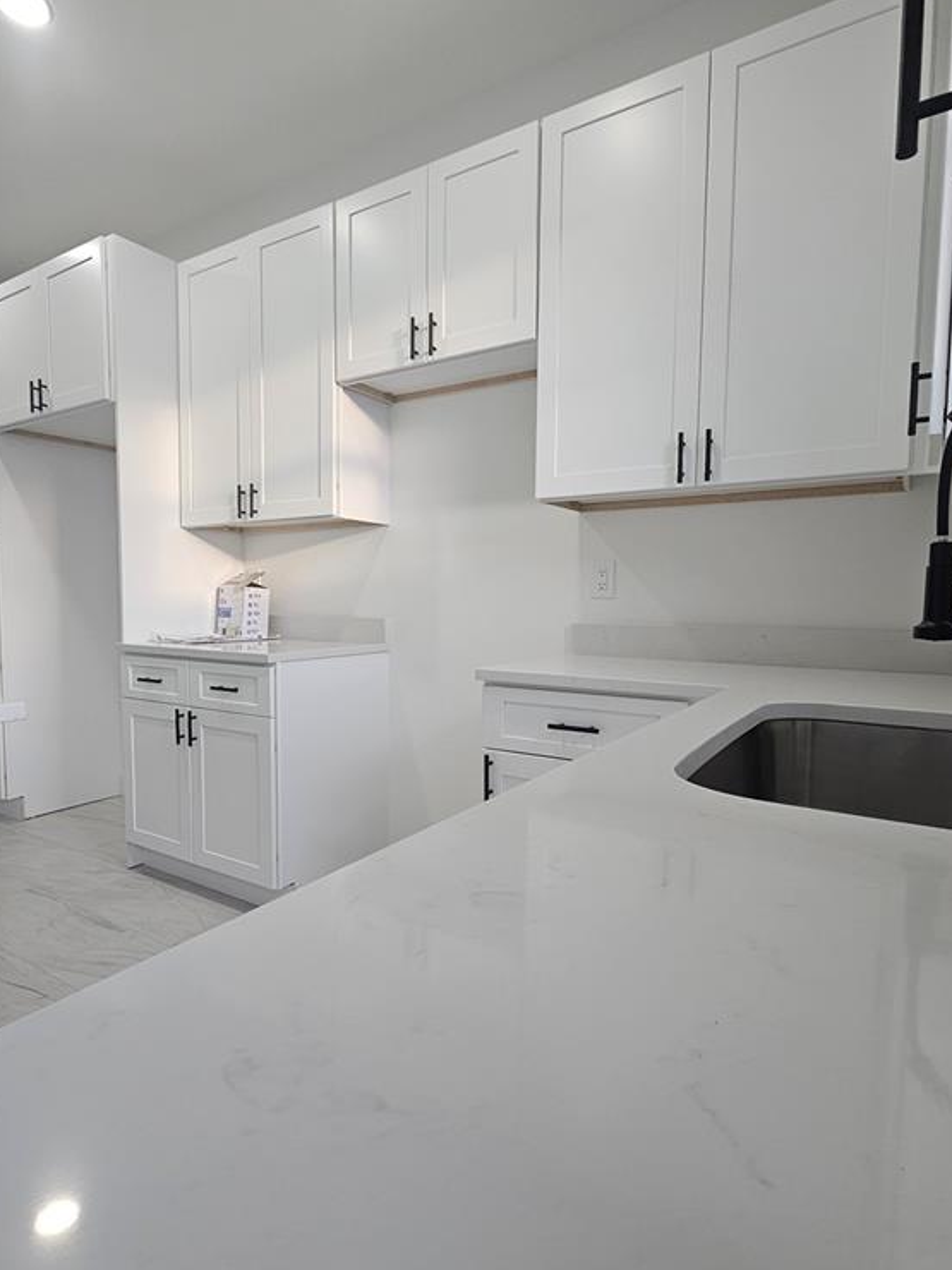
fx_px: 660
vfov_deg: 87.8
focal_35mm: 18
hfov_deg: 71.4
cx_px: 427
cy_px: 642
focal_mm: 2.2
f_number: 2.2
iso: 100
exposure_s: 1/60
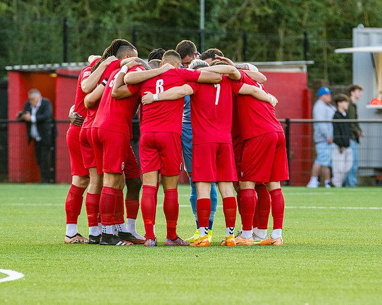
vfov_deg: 2.8
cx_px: 181
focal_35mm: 546
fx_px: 6168
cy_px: 146
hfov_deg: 3.5
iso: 1250
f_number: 5
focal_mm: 300
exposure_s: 1/500
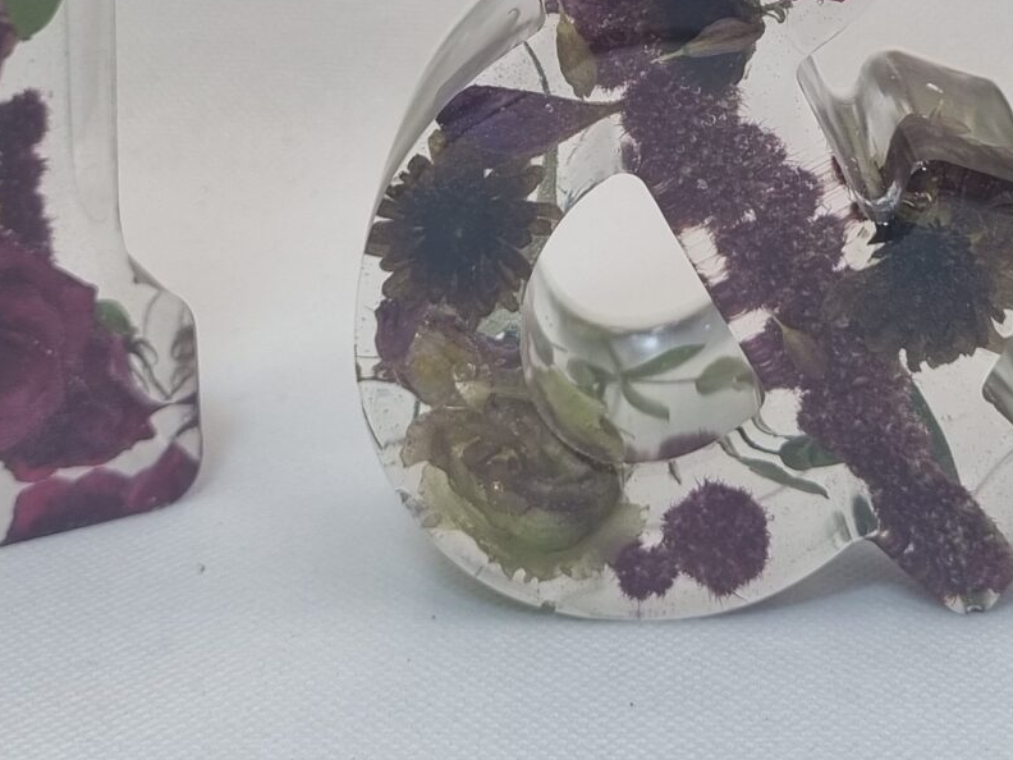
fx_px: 2458
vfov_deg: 16.8
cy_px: -160
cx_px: 701
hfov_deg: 23.2
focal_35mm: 84
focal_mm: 5.4
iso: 50
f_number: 1.8
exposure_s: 1/139
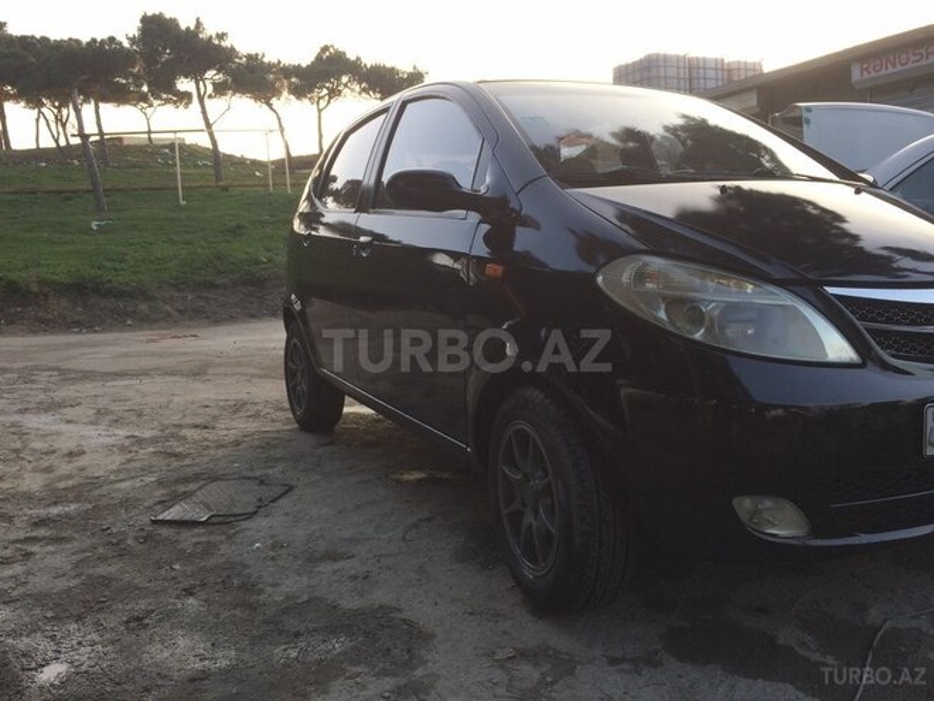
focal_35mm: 29
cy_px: 350
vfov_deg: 48.2
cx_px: 467
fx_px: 782
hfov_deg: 61.7
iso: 32
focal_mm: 4.15
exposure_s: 1/224
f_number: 2.2
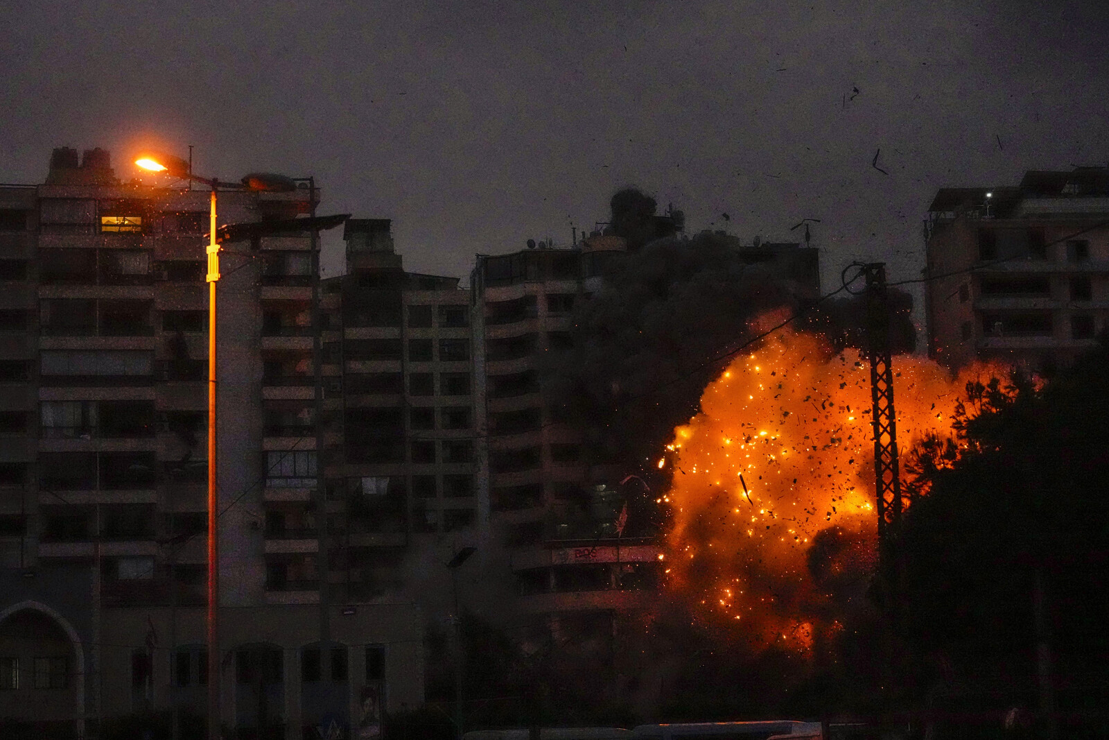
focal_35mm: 70
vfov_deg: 19.5
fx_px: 2156
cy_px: 370
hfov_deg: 28.8
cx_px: 554
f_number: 2.8
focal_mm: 70
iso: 20000
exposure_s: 1/1600
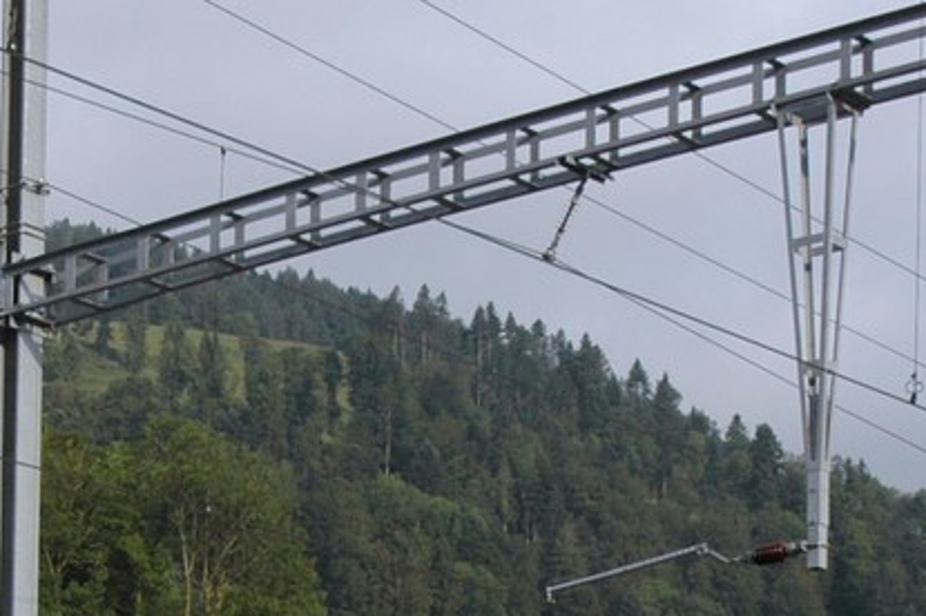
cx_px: 270
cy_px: 912
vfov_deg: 11.4
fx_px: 2970
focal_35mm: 116
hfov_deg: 17.7
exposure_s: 1/1250
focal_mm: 25
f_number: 5
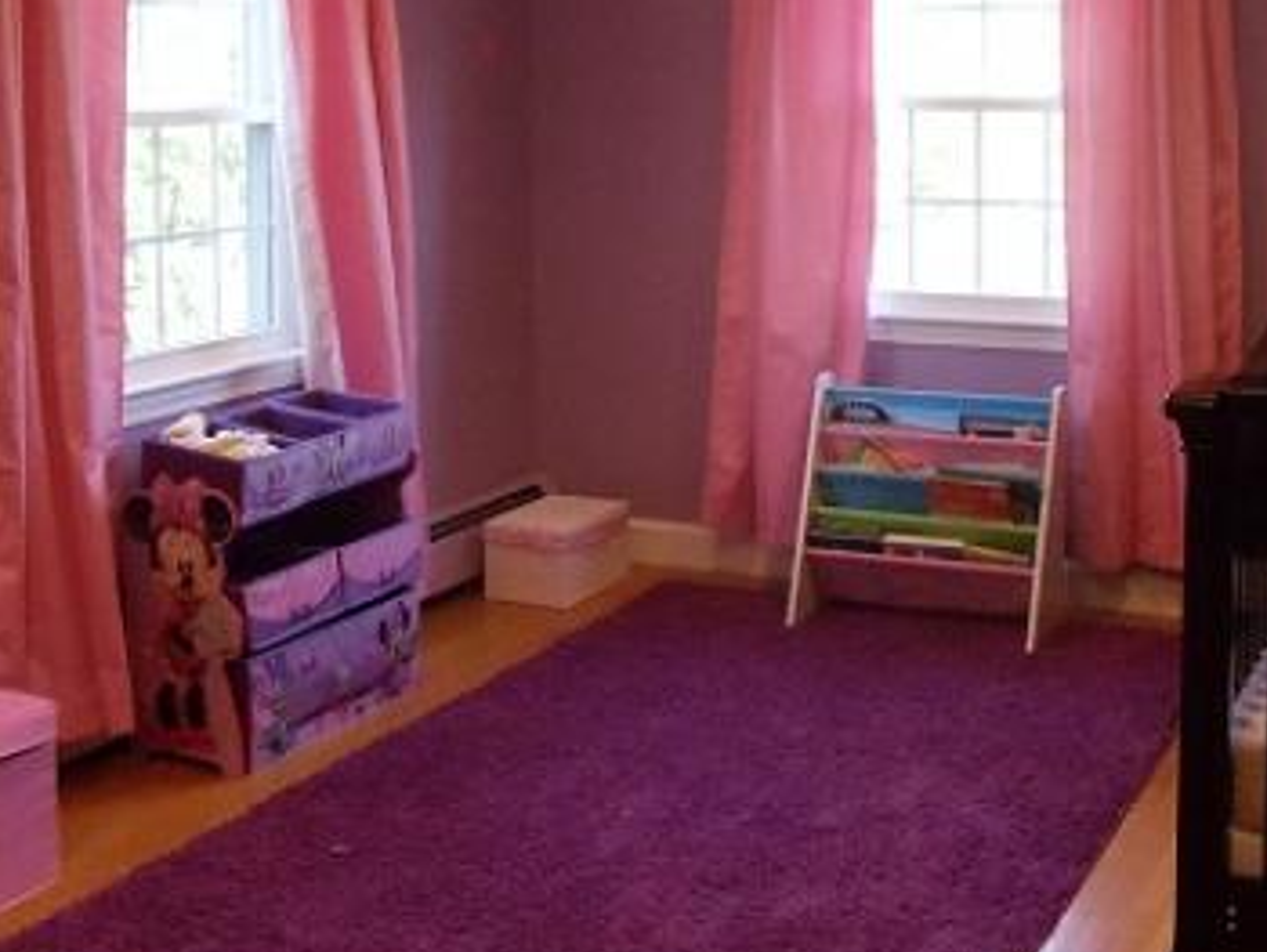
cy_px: 232
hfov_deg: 26.6
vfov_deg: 20.0
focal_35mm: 73
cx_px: 757
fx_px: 2674
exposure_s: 1/60
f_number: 3.5
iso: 800
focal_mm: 6
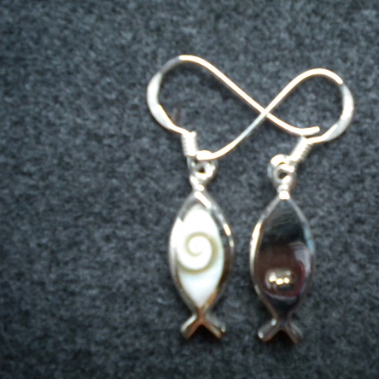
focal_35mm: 49
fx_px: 607
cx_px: 246
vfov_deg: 34.7
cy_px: 189
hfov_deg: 34.4
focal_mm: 7.4
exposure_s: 1/63
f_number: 3.5
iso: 400
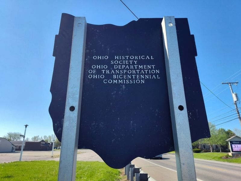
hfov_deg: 73.9
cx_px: 120
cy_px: 90
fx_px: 160
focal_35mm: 23
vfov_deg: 58.9
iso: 100
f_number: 1.8
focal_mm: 5.56
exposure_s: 1/1400
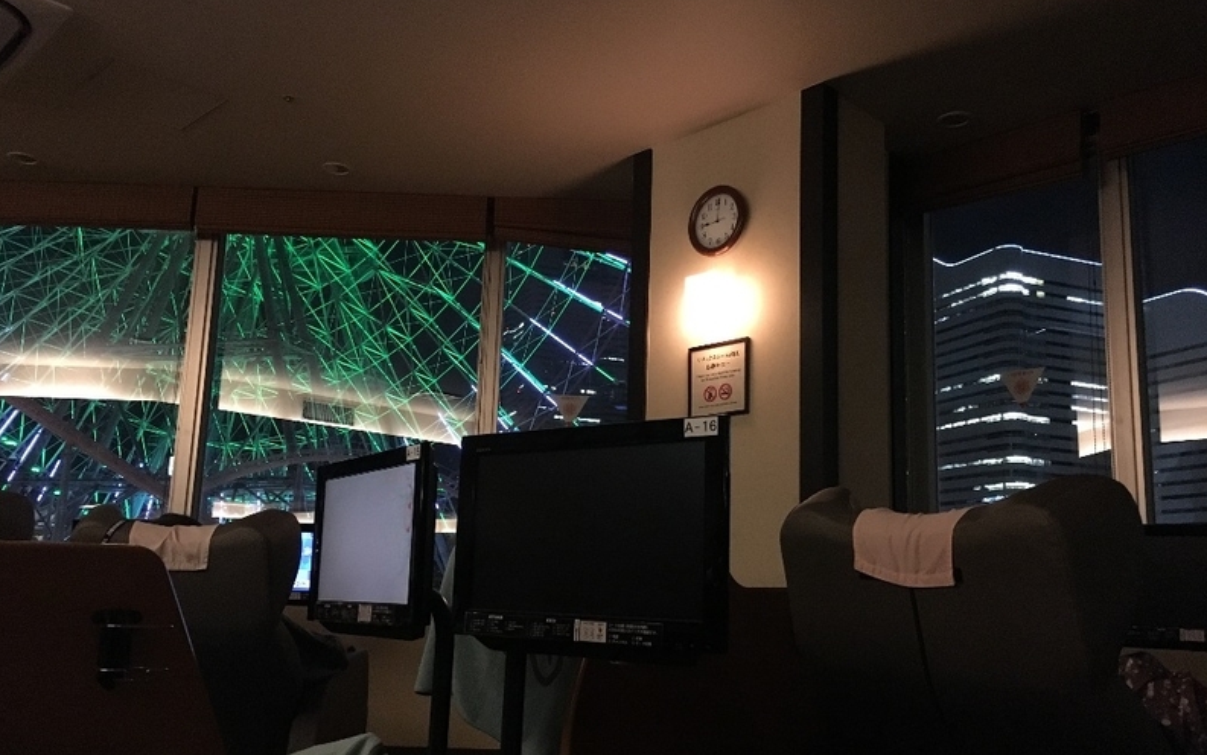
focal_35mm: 31
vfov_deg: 40.6
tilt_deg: +10.2
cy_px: 413
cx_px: 601
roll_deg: -2.2
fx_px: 1020
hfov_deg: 61.2
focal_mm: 4.15
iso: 320
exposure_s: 1/15
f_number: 2.2
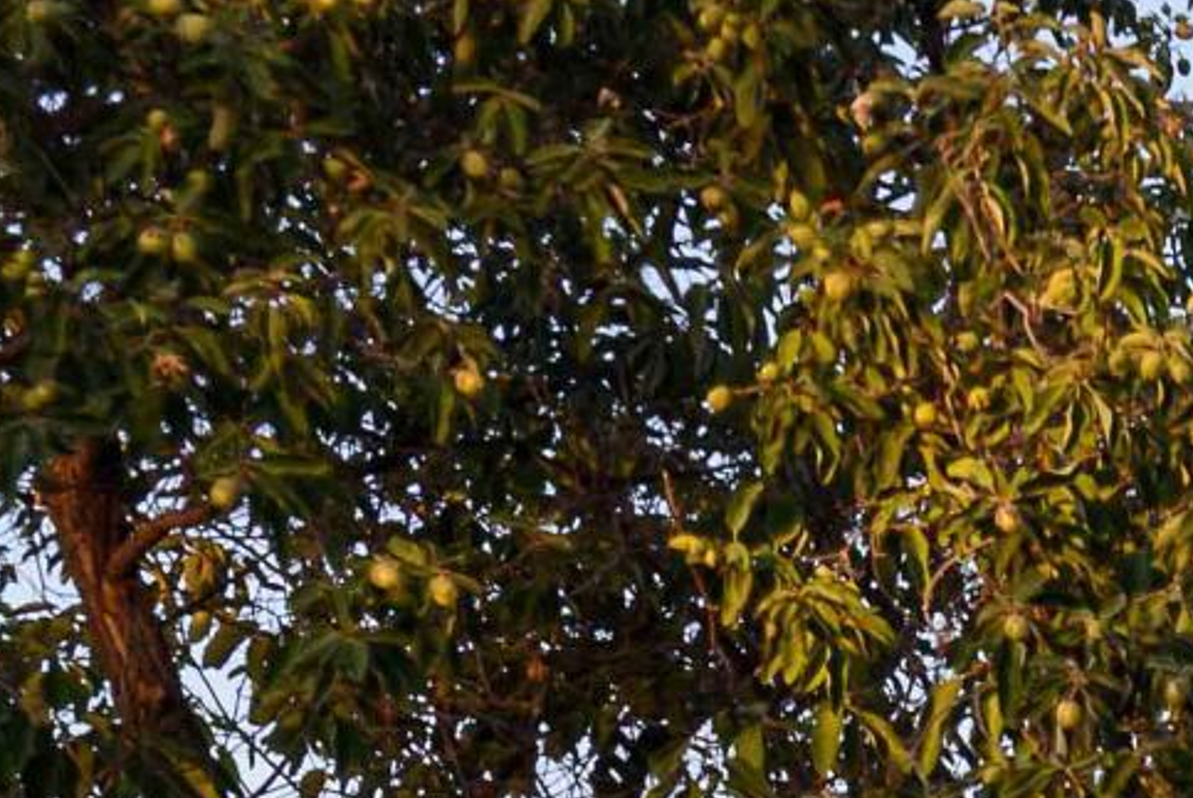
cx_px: 3115
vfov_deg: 6.1
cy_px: 2256
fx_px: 6998
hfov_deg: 8.6
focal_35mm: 211
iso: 160
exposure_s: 1/4
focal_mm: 34
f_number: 13
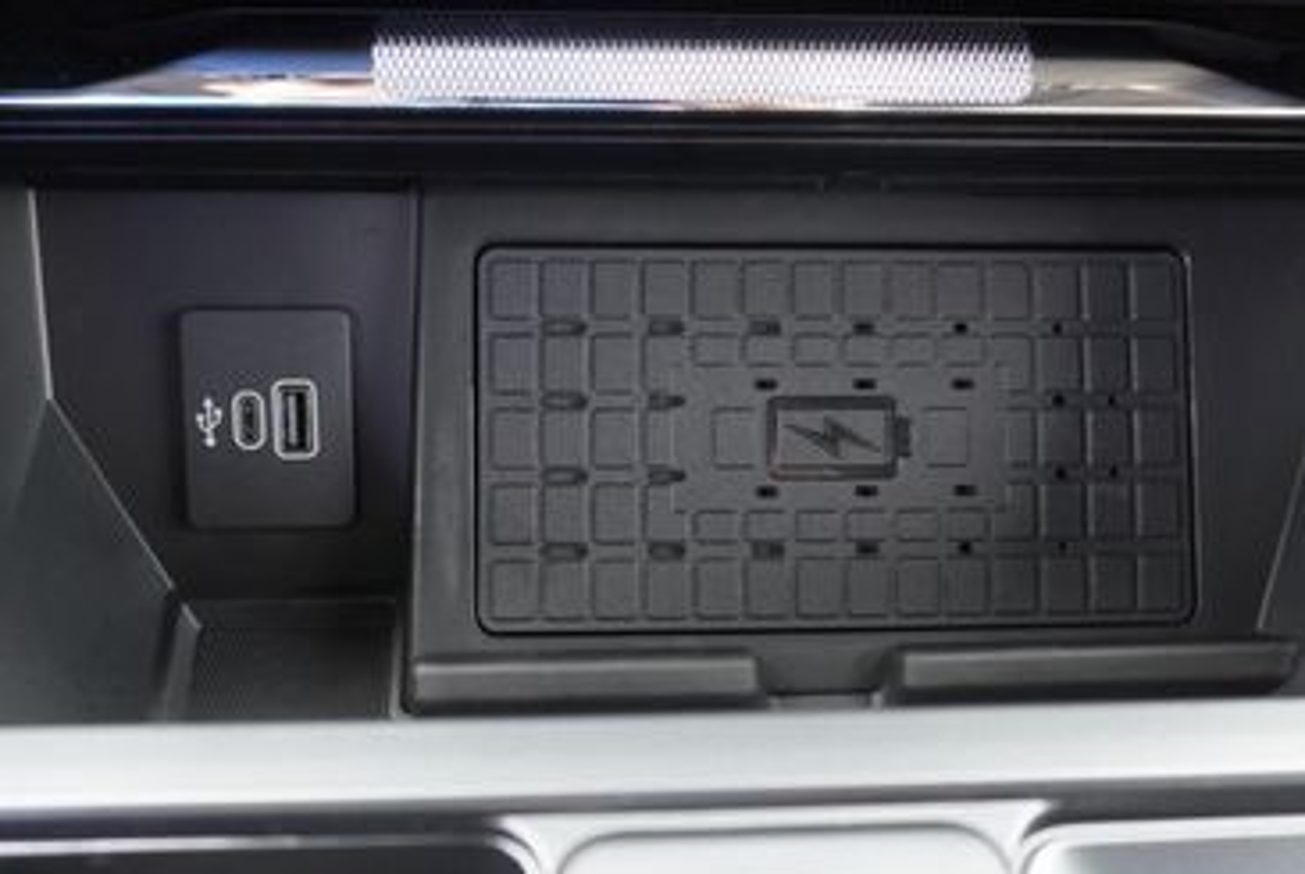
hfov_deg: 46.3
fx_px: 1524
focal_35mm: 42
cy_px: 449
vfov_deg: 32.0
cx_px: 710
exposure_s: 1/60
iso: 2000
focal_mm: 16
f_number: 3.5
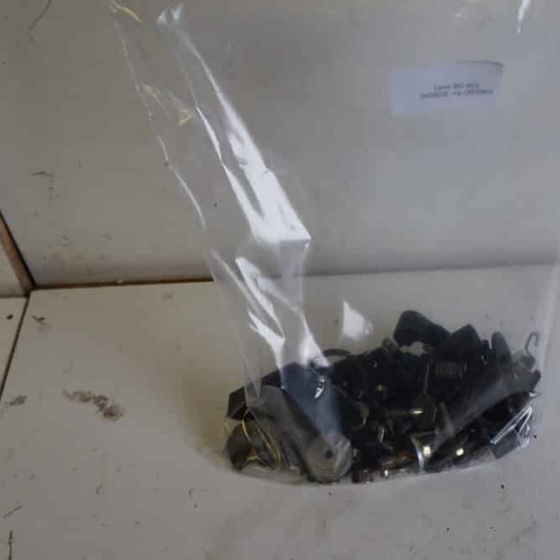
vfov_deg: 47.2
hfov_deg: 46.0
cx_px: 402
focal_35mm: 35
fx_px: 641
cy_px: 278
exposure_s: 1/60
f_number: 4
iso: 400
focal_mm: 18
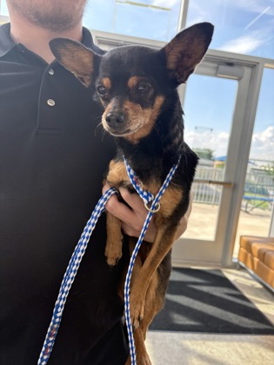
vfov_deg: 67.3
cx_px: 137
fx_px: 274
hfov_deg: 53.1
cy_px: 182
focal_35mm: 26
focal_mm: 5.96
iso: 64
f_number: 1.6
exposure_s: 1/306
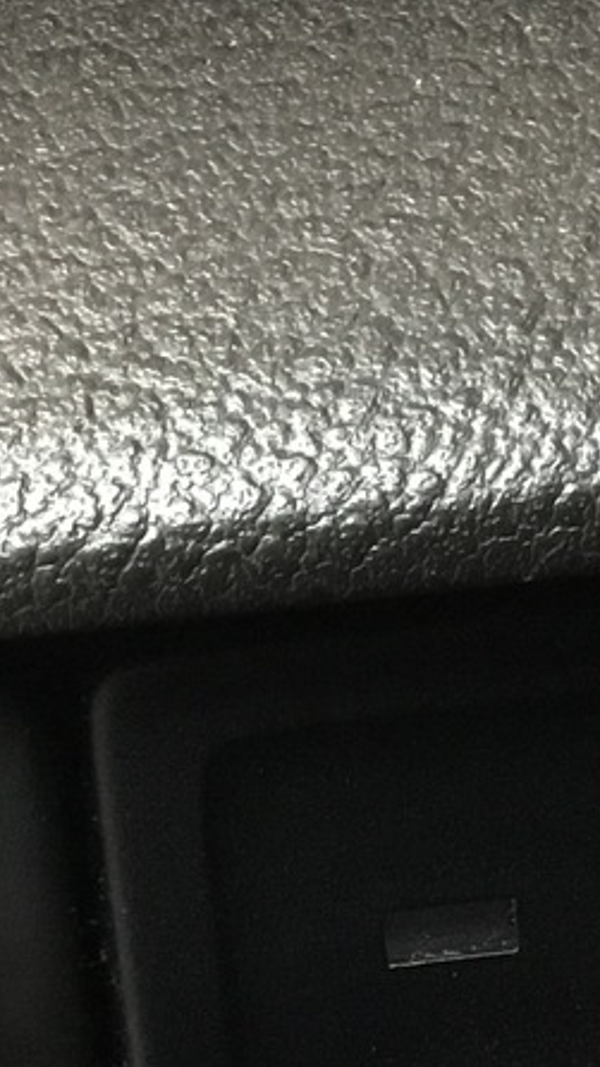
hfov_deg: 11.1
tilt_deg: -15.2
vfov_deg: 19.2
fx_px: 3082
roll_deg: +6.3
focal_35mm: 109
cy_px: 983
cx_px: 359
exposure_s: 1/17
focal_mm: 3.3
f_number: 2.4
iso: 400
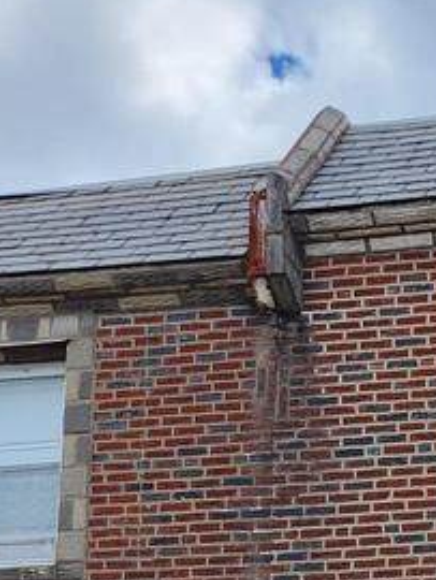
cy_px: 962
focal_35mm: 92
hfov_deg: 14.6
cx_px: 713
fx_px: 1543
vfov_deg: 18.0
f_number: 1.8
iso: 20
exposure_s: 1/841
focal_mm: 5.4
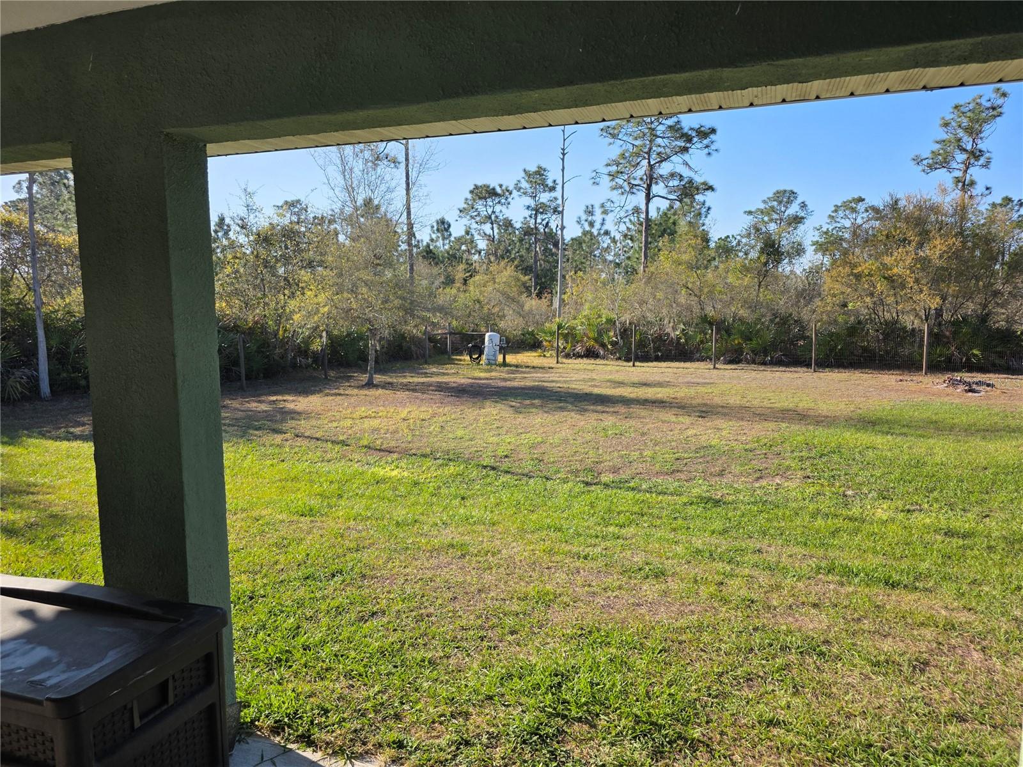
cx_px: 512
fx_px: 680
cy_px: 384
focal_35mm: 23
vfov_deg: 58.9
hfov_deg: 73.9
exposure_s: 1/3737
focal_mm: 6.3
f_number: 1.7
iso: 80
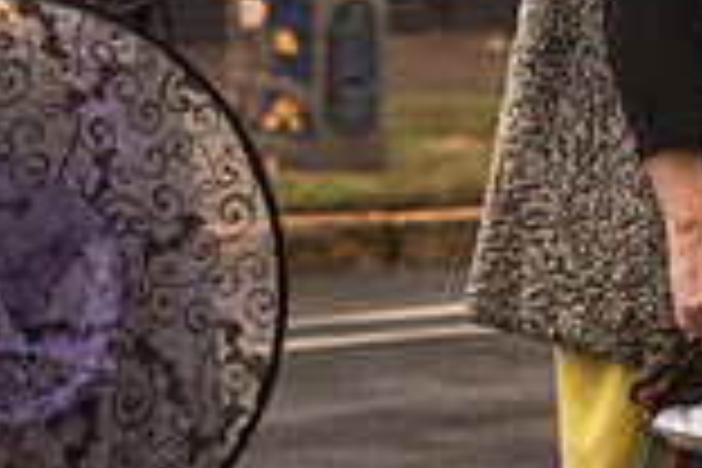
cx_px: 414
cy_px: -61
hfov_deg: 7.9
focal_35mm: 261
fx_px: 5089
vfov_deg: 5.2
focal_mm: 70
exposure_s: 1/320
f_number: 3.5
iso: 400
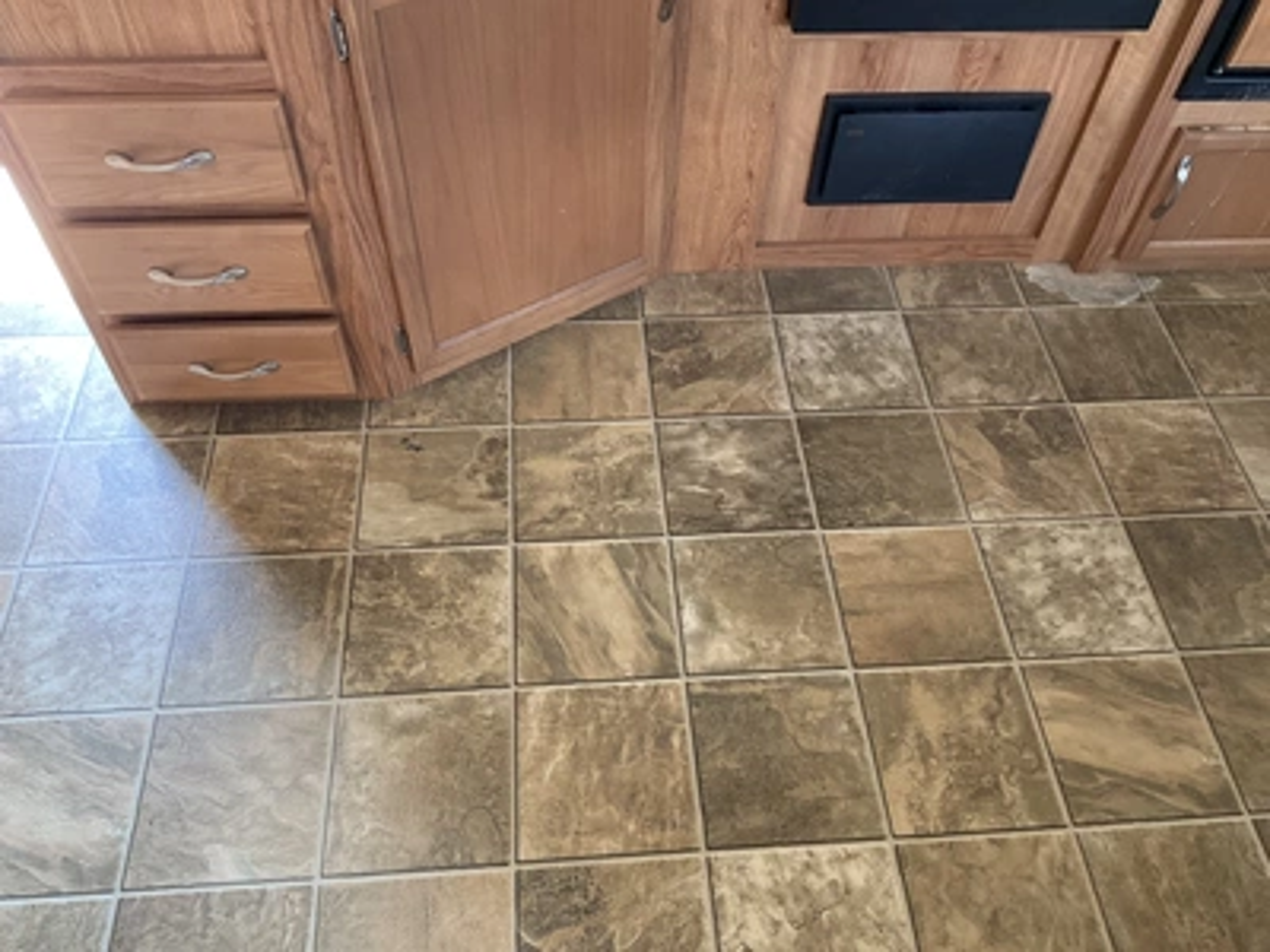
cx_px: 635
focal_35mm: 29
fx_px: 1064
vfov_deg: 48.2
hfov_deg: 61.7
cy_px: 476
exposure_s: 1/61
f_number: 1.8
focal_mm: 3
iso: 64
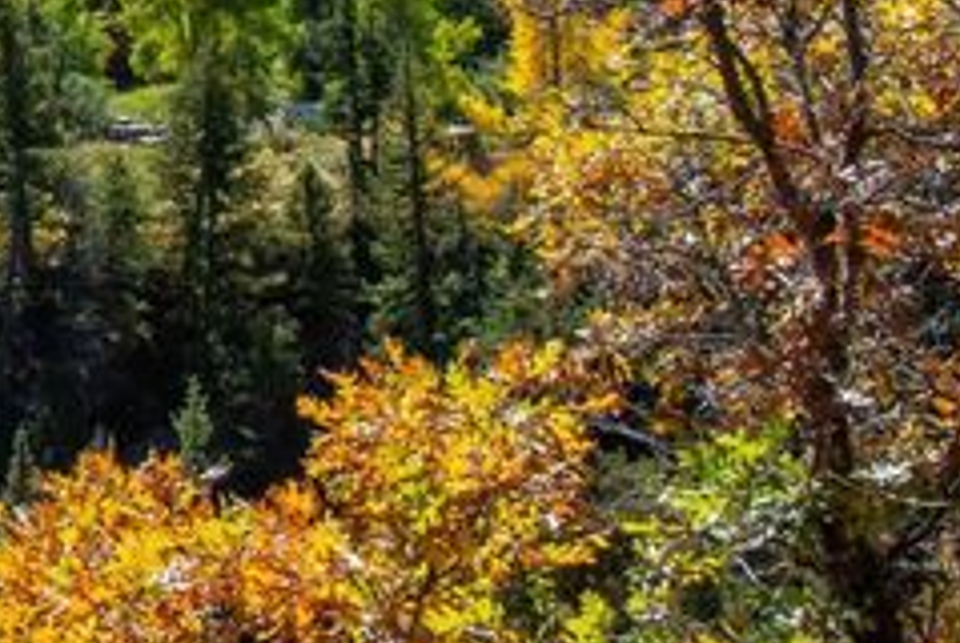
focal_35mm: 122
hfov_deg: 14.8
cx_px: -731
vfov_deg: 10.9
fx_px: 3257
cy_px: -247
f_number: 10
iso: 250
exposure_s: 1/250
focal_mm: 19
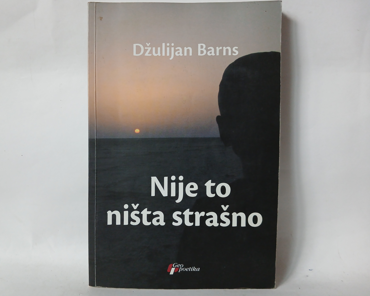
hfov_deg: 60.3
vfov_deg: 50.0
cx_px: 167
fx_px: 318
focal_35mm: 29
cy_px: 147
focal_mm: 3.98
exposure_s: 1/40
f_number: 1.8
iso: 200
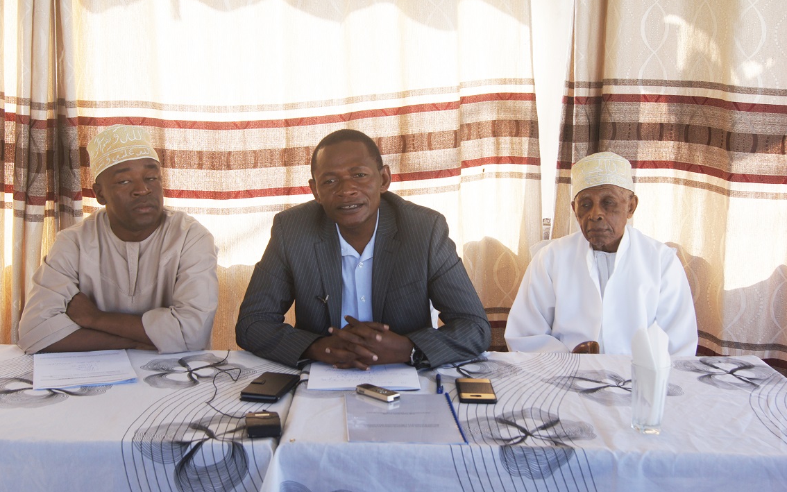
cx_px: 394
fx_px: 922
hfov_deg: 46.2
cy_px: 236
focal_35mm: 43
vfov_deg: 29.9
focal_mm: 28
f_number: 5.6
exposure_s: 1/80
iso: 200
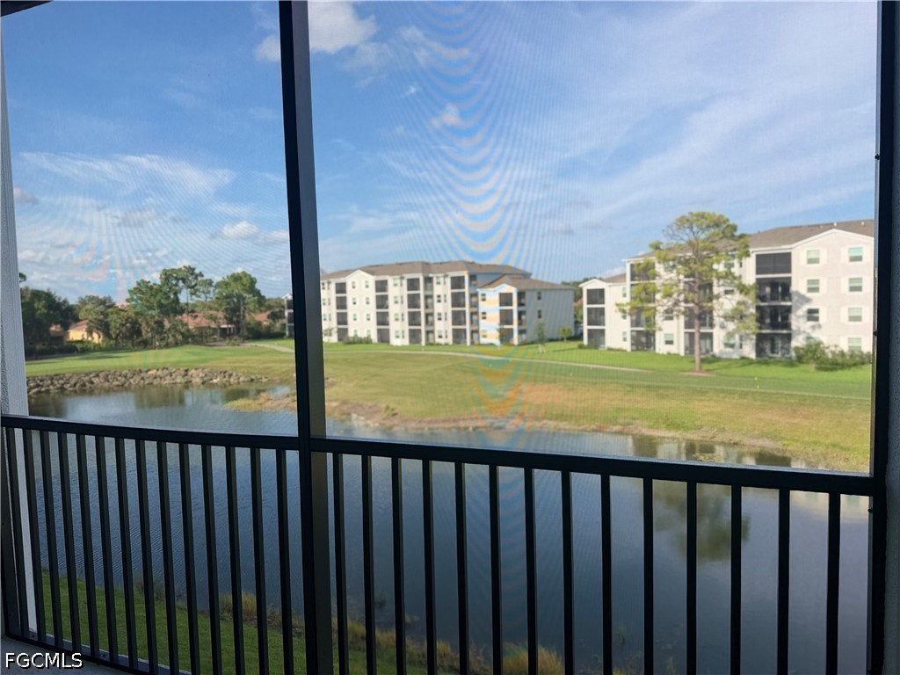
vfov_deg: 56.8
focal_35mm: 24
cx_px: 450
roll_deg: +1.6
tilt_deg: -3.8
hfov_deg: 71.6
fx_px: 624
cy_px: 338
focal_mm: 6.76
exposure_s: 1/2232
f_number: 1.78
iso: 80
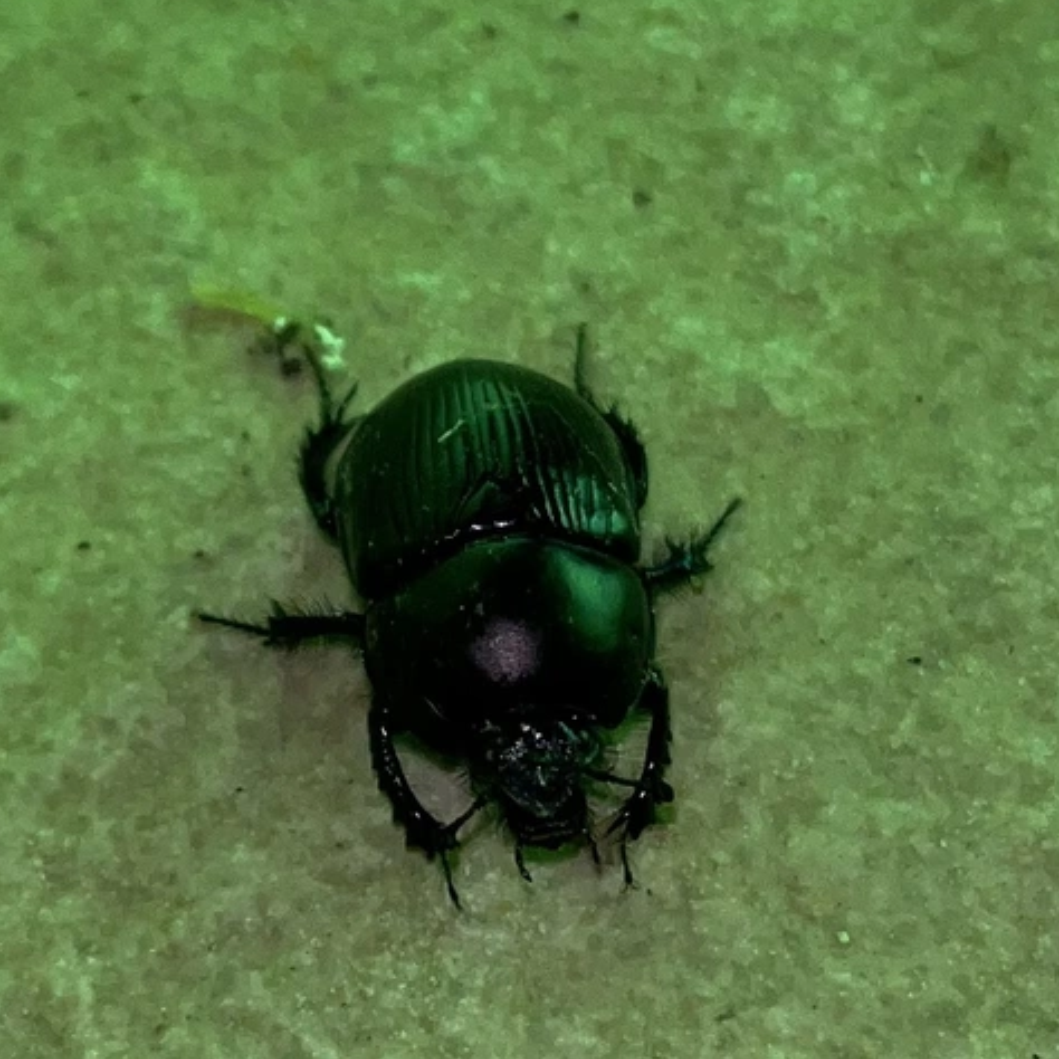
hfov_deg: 52.5
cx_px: 527
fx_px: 1073
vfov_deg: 52.5
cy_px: 507
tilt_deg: -61.3
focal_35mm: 31
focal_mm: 5.1
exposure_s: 1/82
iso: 32
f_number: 1.6
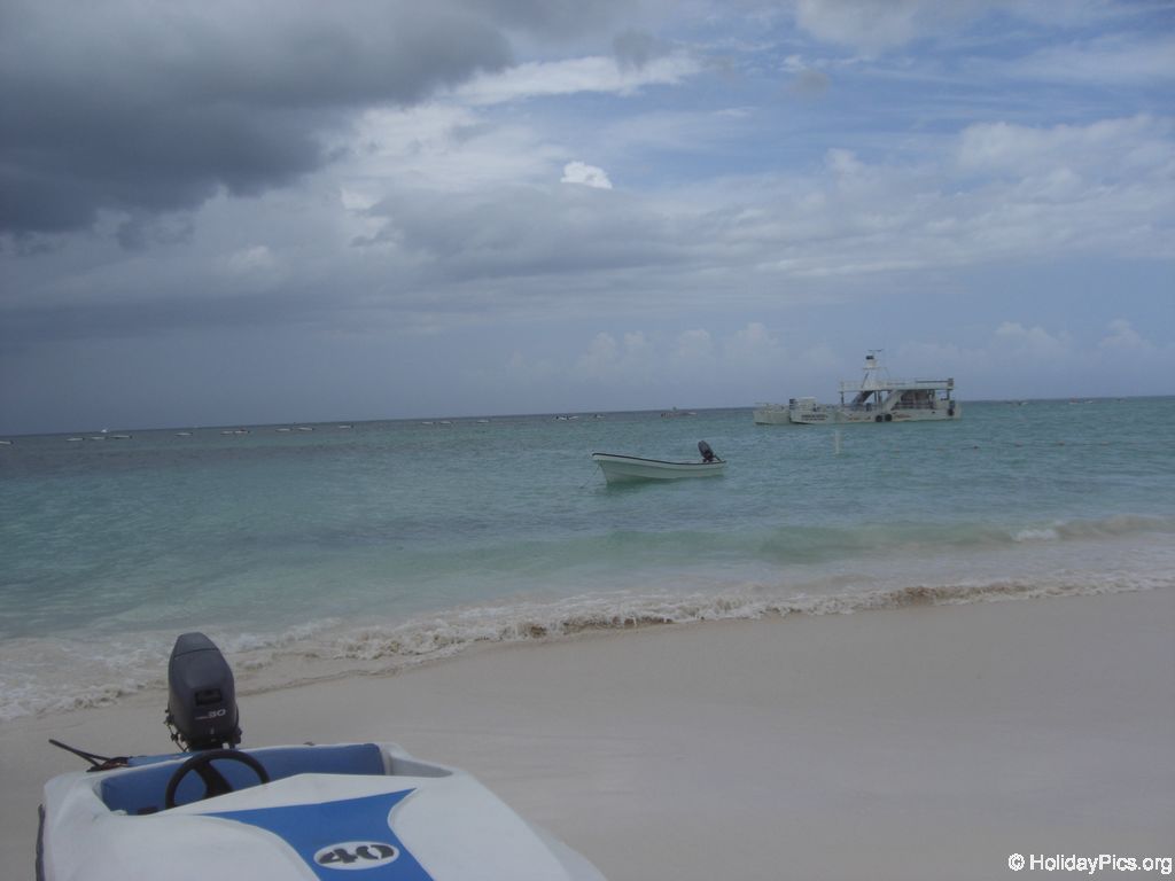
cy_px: 440
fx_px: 1290
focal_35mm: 38
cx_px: 588
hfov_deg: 49.0
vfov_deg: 37.7
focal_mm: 6.2
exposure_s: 1/320
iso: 64
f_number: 8
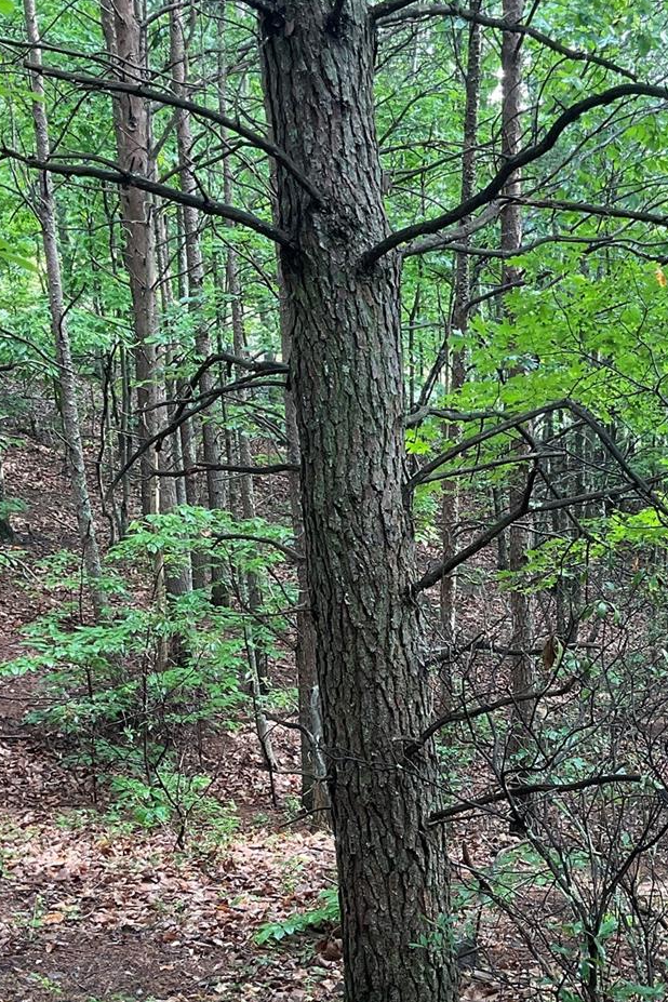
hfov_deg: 26.8
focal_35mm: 50
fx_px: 1392
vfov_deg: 39.4
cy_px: 602
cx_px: 458
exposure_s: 1/60
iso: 64
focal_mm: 3
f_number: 1.8
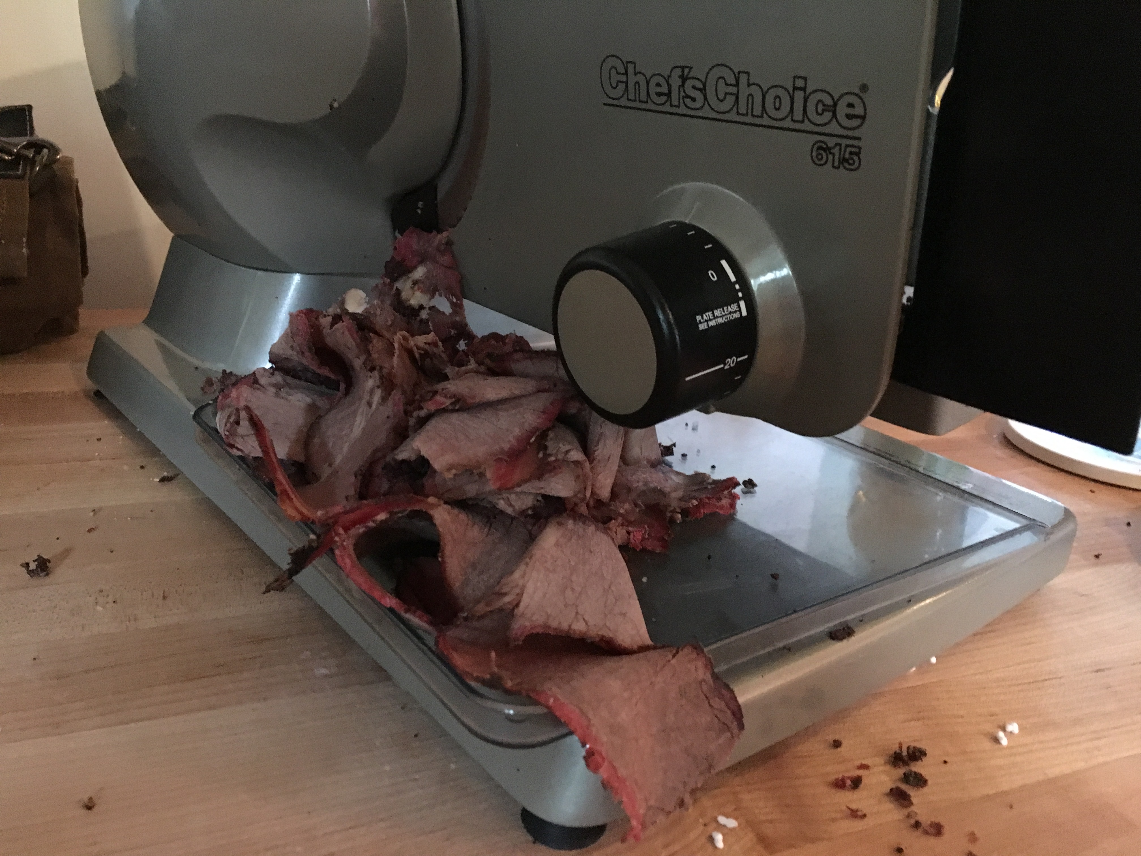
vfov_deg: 48.2
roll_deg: -6.4
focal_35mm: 29
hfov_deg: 61.7
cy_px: 428
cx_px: 570
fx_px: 956
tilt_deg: -20.0
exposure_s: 1/15
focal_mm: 4.15
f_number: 2.2
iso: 640
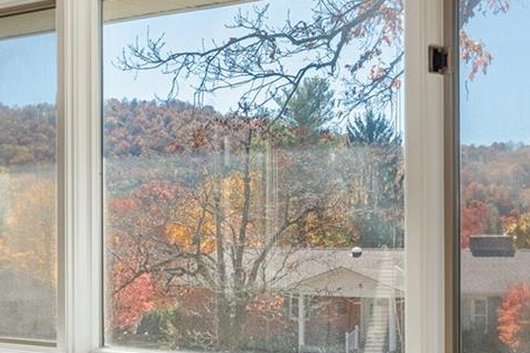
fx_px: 957
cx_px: 248
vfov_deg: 20.8
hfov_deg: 31.0
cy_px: 233
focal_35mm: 65
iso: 320
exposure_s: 1/200
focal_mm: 30
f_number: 7.1
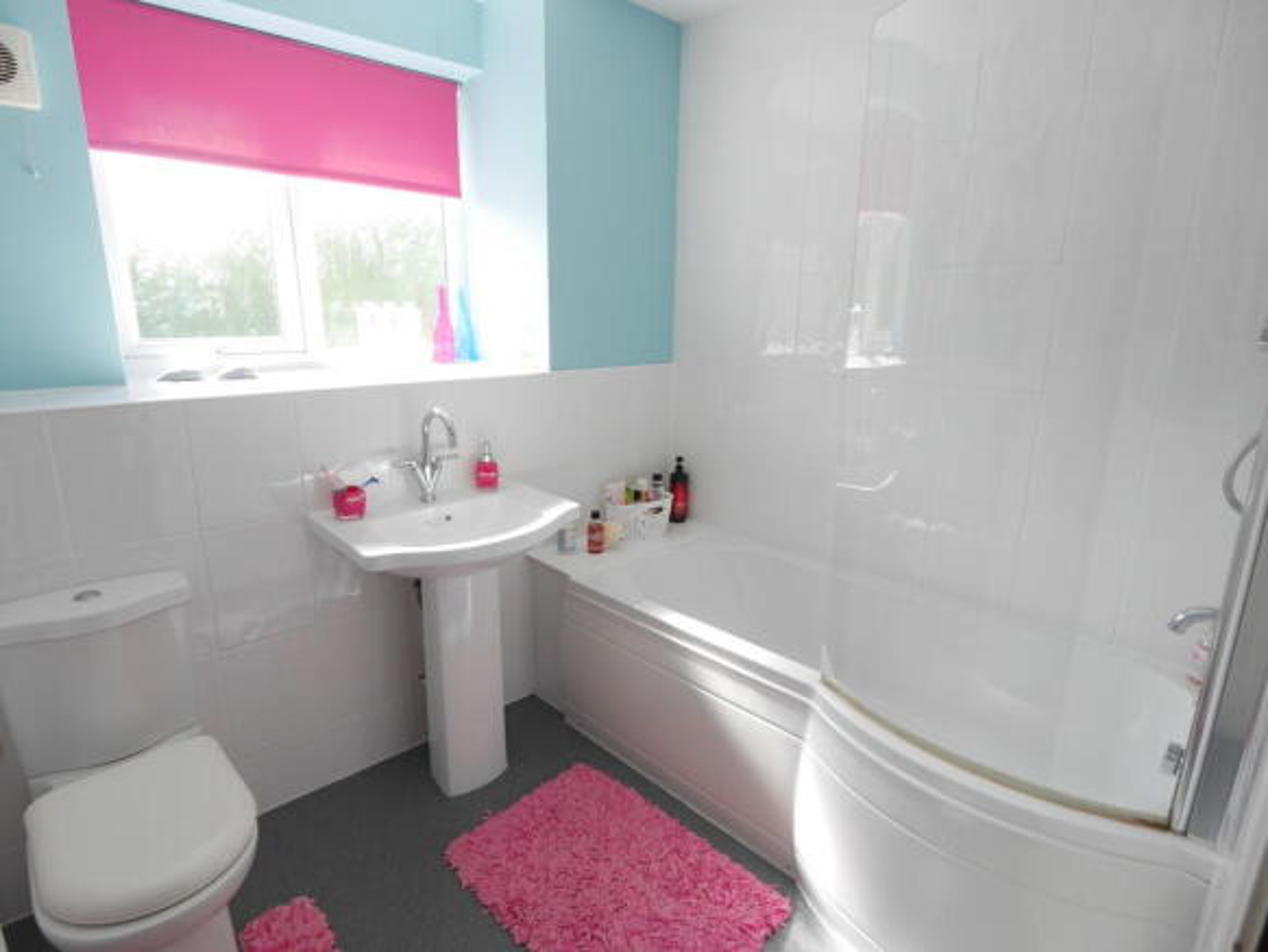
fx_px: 660
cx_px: 634
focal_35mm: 18
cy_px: 476
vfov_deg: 71.6
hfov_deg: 87.7
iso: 200
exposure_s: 1/125
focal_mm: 9
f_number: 4
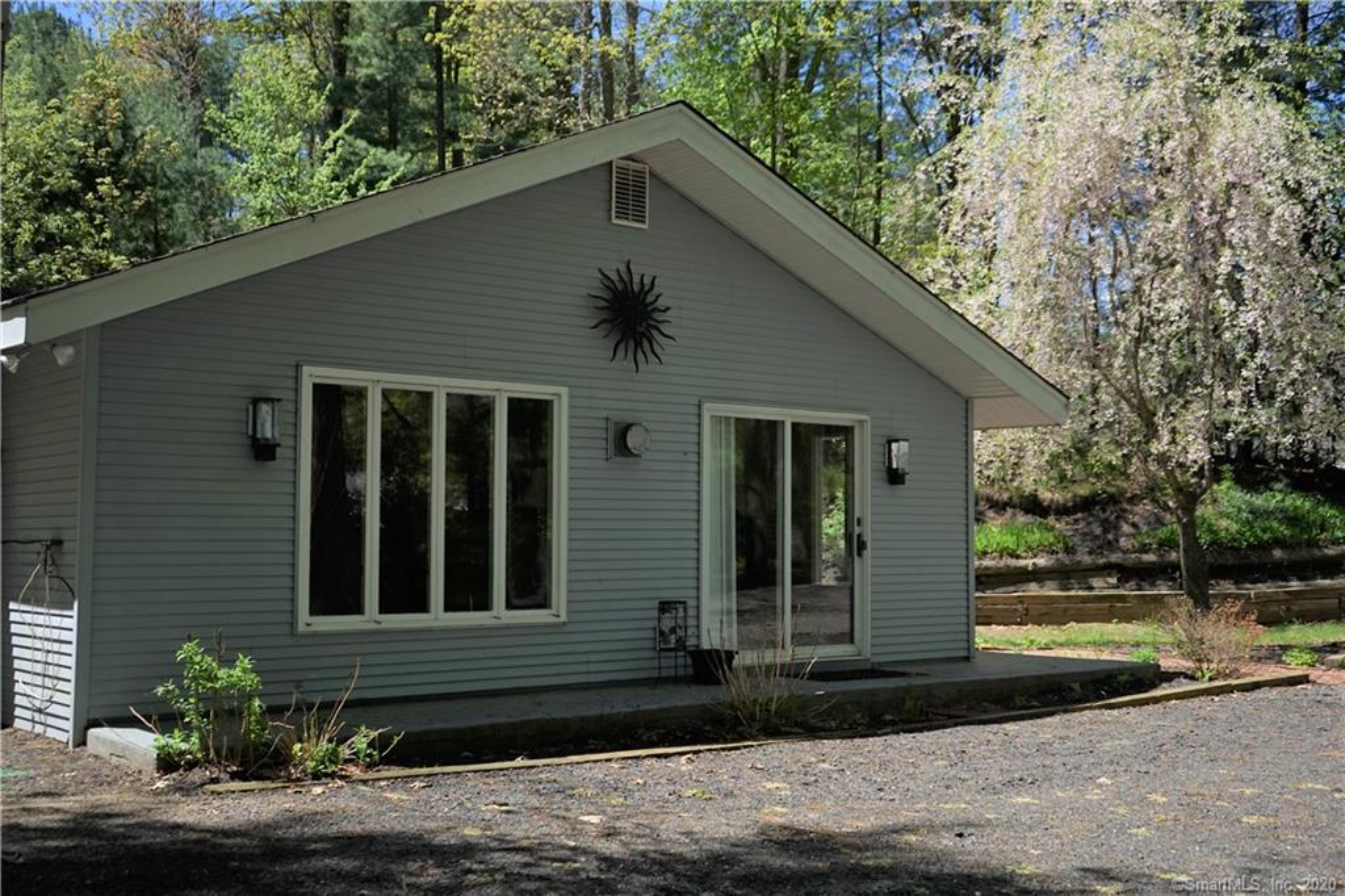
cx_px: 672
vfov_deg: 33.4
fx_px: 1494
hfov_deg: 48.5
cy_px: 448
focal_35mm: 40
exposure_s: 1/800
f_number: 4
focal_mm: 40
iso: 100
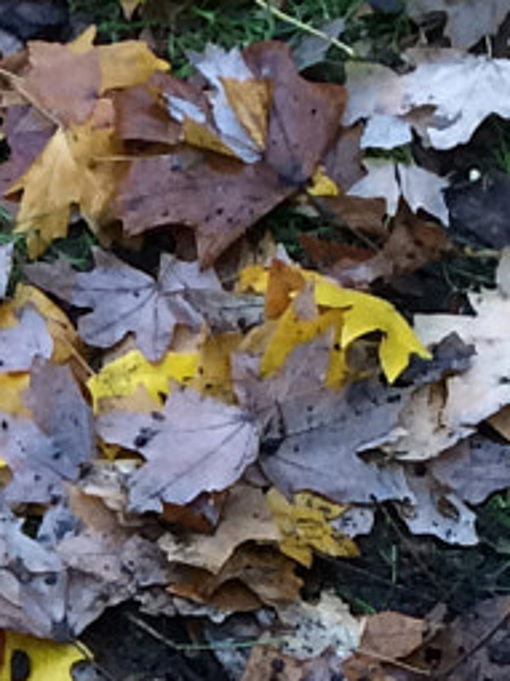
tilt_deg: -64.5
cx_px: -654
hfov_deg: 7.7
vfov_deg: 10.2
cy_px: 1263
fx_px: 3578
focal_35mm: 182
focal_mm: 4.15
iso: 40
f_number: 2.2
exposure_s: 1/40
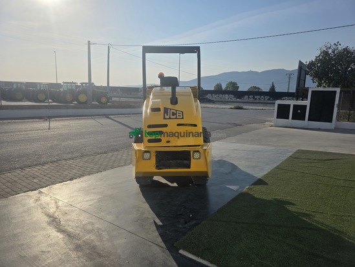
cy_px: 134
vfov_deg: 58.9
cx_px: 178
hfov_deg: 73.9
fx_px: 236
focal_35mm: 23
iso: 40
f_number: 1.7
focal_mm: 6.3
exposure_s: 1/7944
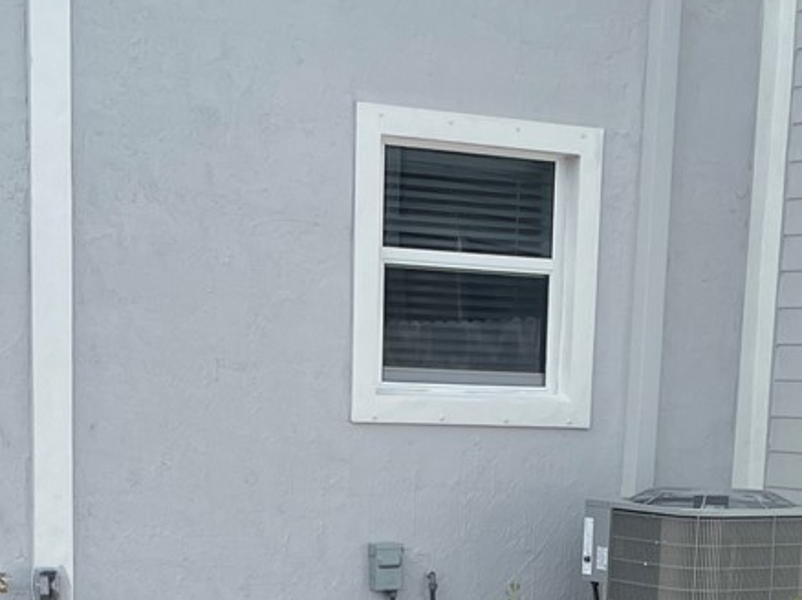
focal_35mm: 95
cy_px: 873
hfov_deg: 20.6
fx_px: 2200
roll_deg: -2.0
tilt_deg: -12.8
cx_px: 467
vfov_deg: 14.6
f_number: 1.6
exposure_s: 1/2398
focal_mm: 4.2
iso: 32
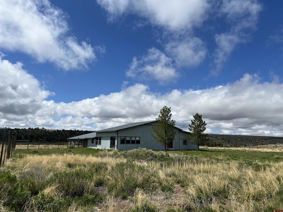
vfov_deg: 53.1
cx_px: 142
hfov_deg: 67.3
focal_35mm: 26
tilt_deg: +8.6
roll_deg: -2.1
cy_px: 106
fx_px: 213
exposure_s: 1/8000
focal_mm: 5.7
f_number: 1.5
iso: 50
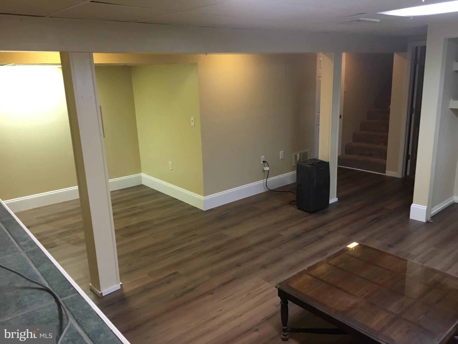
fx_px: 384
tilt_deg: -15.0
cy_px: 172
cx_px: 229
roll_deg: +1.3
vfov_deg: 48.2
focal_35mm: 29
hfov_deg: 61.7
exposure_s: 1/24
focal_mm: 4.15
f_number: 2.2
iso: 200
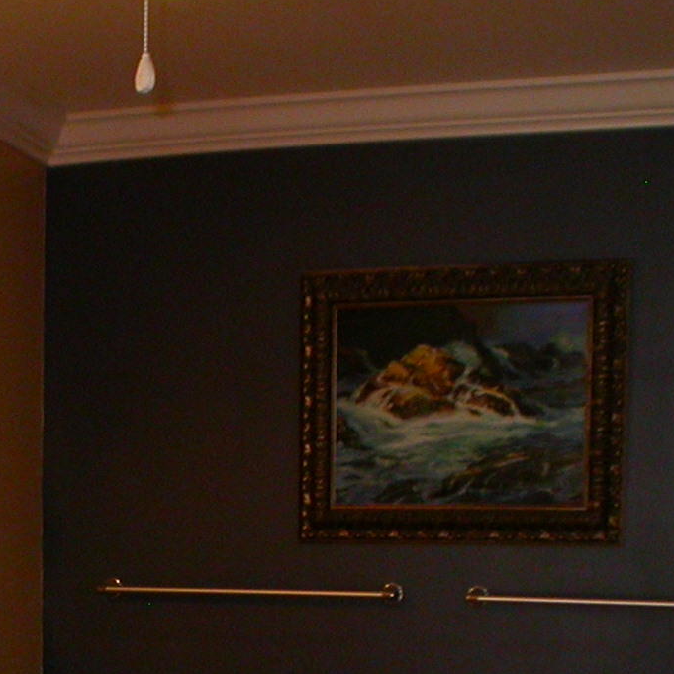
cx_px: 12
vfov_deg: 15.1
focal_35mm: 112
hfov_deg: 15.3
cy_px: 767
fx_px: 2467
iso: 200
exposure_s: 1/60
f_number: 2.6
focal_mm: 7.85
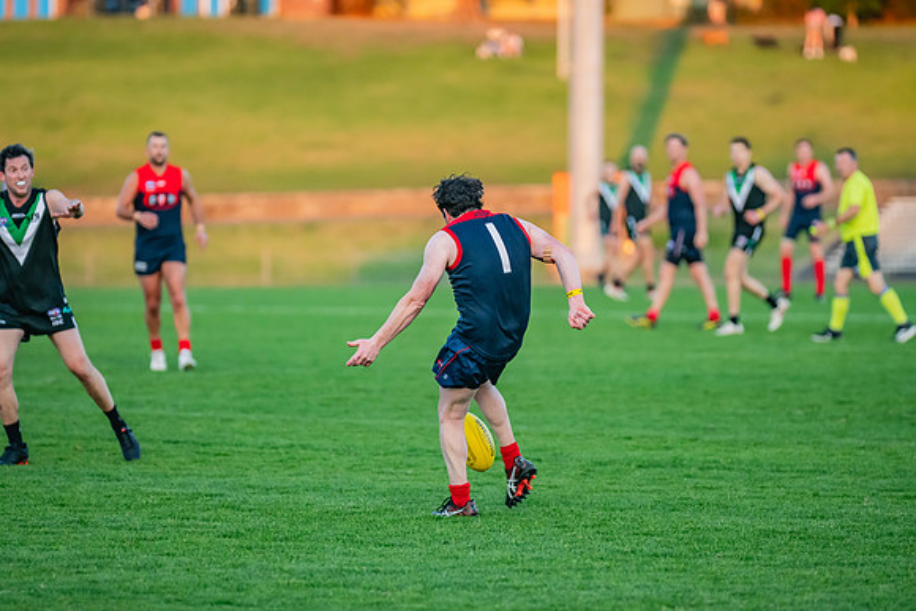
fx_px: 5602
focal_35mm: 220
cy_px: 306
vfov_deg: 6.2
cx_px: 470
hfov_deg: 9.3
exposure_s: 1/1600
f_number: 2.8
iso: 2000
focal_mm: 210
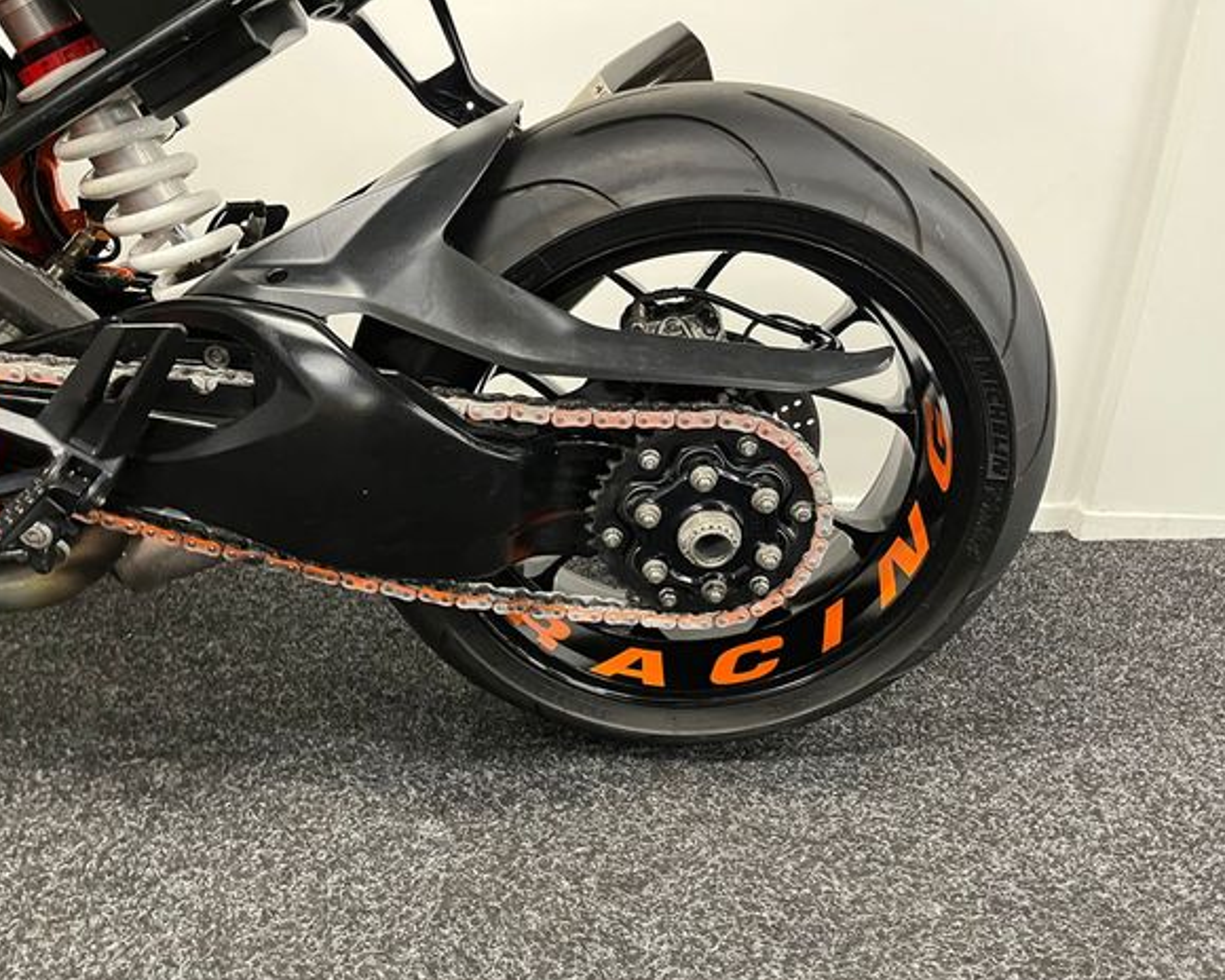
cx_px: 591
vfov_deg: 51.5
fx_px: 1015
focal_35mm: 28
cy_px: 505
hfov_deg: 62.2
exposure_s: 1/50
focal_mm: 5.1
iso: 400
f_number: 1.6
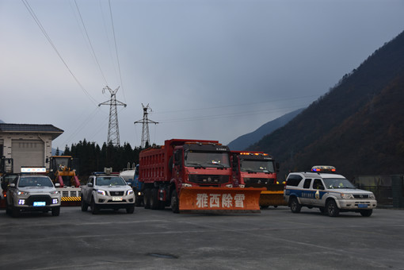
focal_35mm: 48
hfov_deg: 41.1
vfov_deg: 28.1
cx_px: 202
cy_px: 135
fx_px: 539
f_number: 4
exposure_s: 1/250
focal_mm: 32
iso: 200
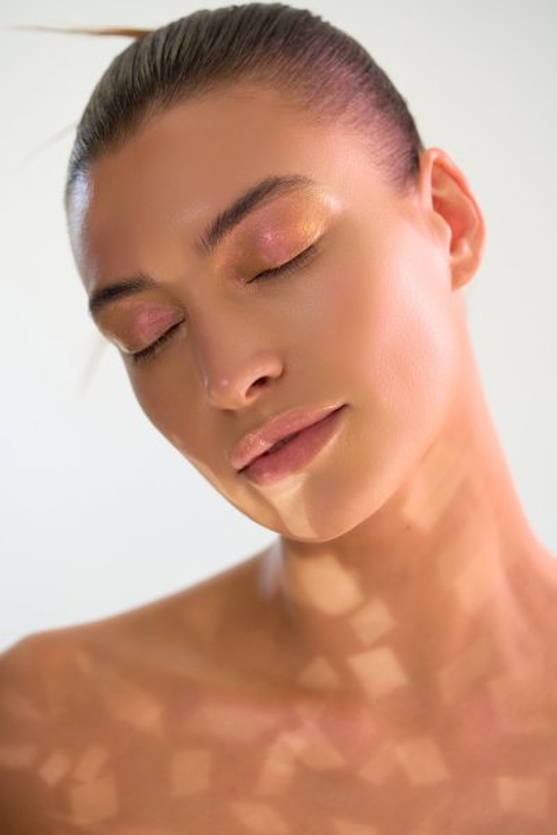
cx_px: 278
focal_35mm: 90
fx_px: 2089
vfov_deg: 22.6
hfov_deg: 15.2
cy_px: 418
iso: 1600
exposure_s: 1/200
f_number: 3.5
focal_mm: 90
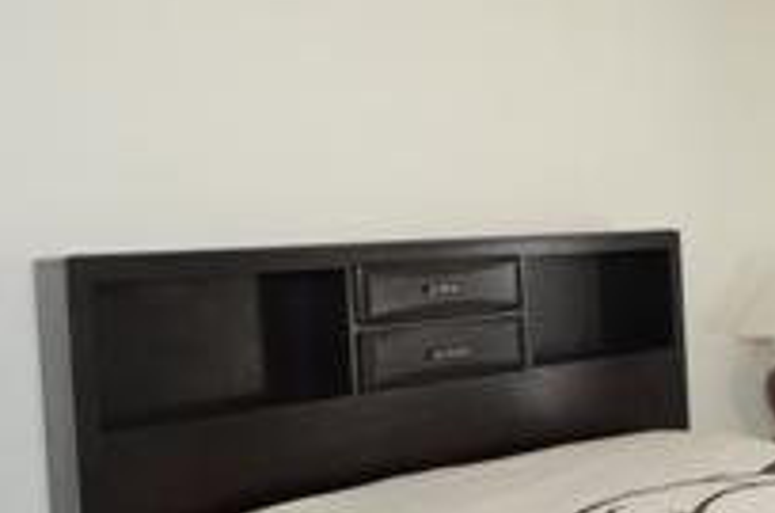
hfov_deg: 34.5
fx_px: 1009
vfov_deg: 28.5
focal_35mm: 47
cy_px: 228
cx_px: 908
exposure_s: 1/80
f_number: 8
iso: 1250
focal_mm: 10
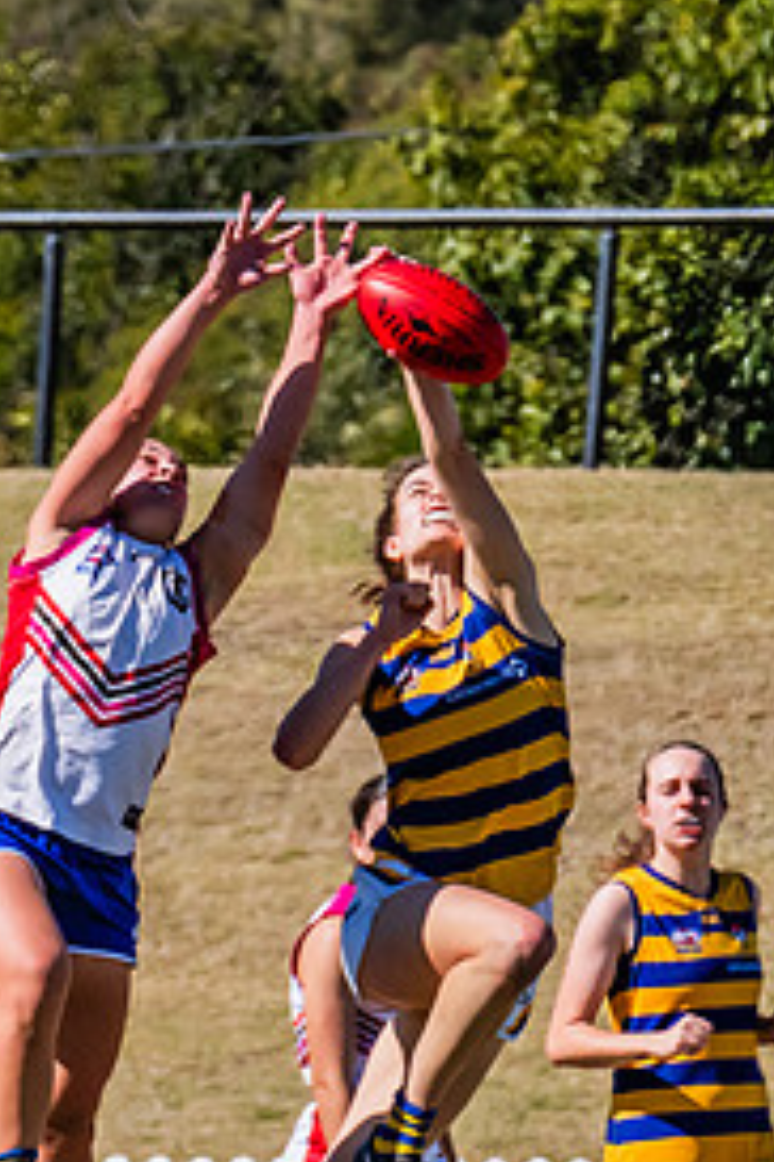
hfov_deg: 1.0
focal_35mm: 1344
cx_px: 72
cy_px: 967
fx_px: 43341
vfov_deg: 1.5
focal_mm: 360
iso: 800
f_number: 13
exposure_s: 1/1600
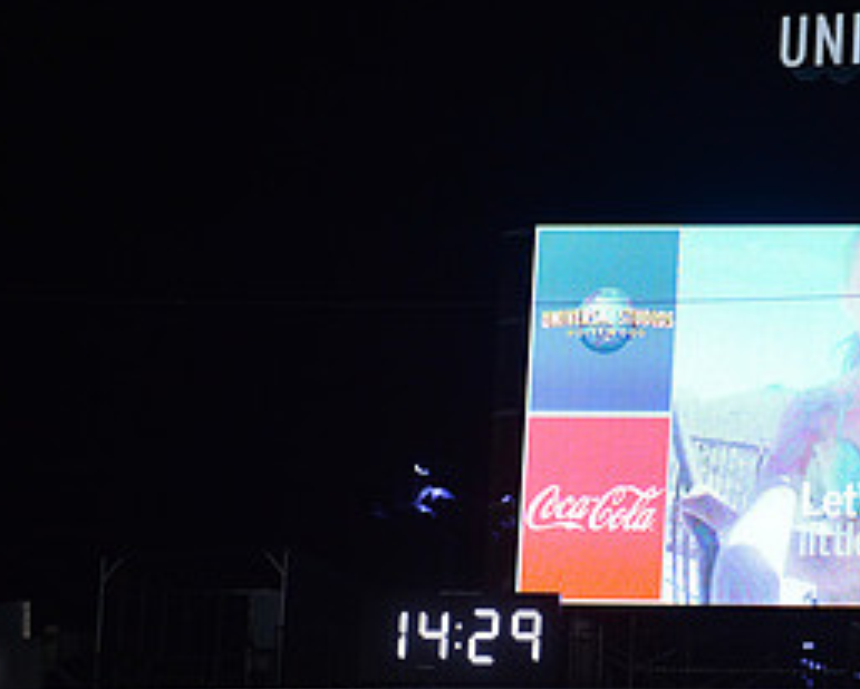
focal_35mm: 339
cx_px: 950
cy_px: 283
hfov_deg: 5.7
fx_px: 8635
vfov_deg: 4.6
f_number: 4
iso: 1600
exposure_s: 1/1000
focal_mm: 160
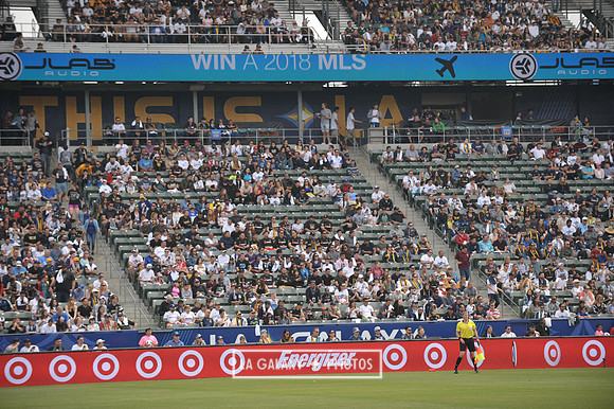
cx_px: 307
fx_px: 2642
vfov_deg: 8.8
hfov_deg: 13.3
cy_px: 204
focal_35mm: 155
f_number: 3.5
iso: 320
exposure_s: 1/2500
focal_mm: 155
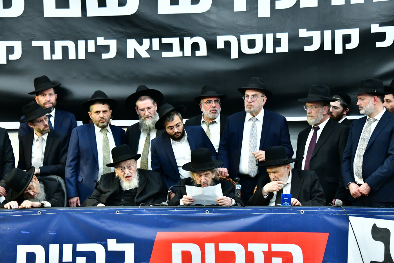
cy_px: 132
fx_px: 897
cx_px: 197
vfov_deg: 16.6
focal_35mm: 82
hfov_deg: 24.8
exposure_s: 1/200
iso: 3200
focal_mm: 82
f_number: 5.6
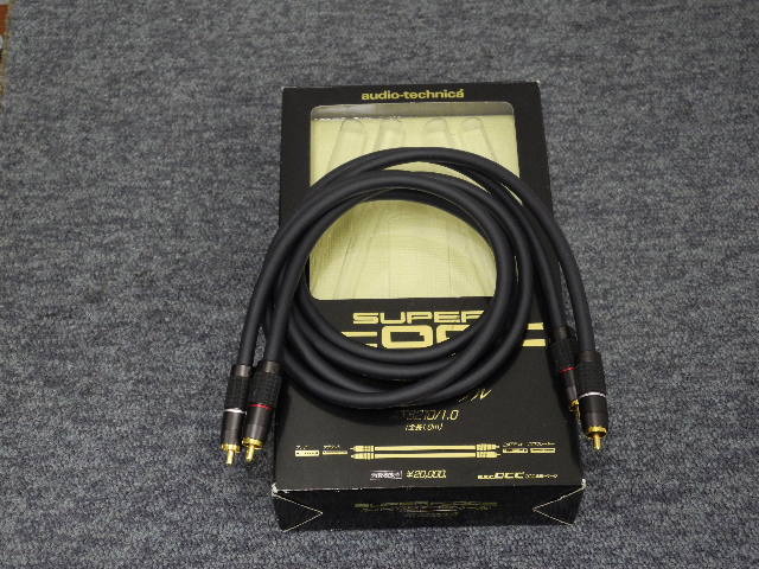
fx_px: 1338
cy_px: 284
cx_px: 380
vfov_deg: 24.0
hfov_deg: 31.7
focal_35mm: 61
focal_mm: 13
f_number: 3.5
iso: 400
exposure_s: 1/25
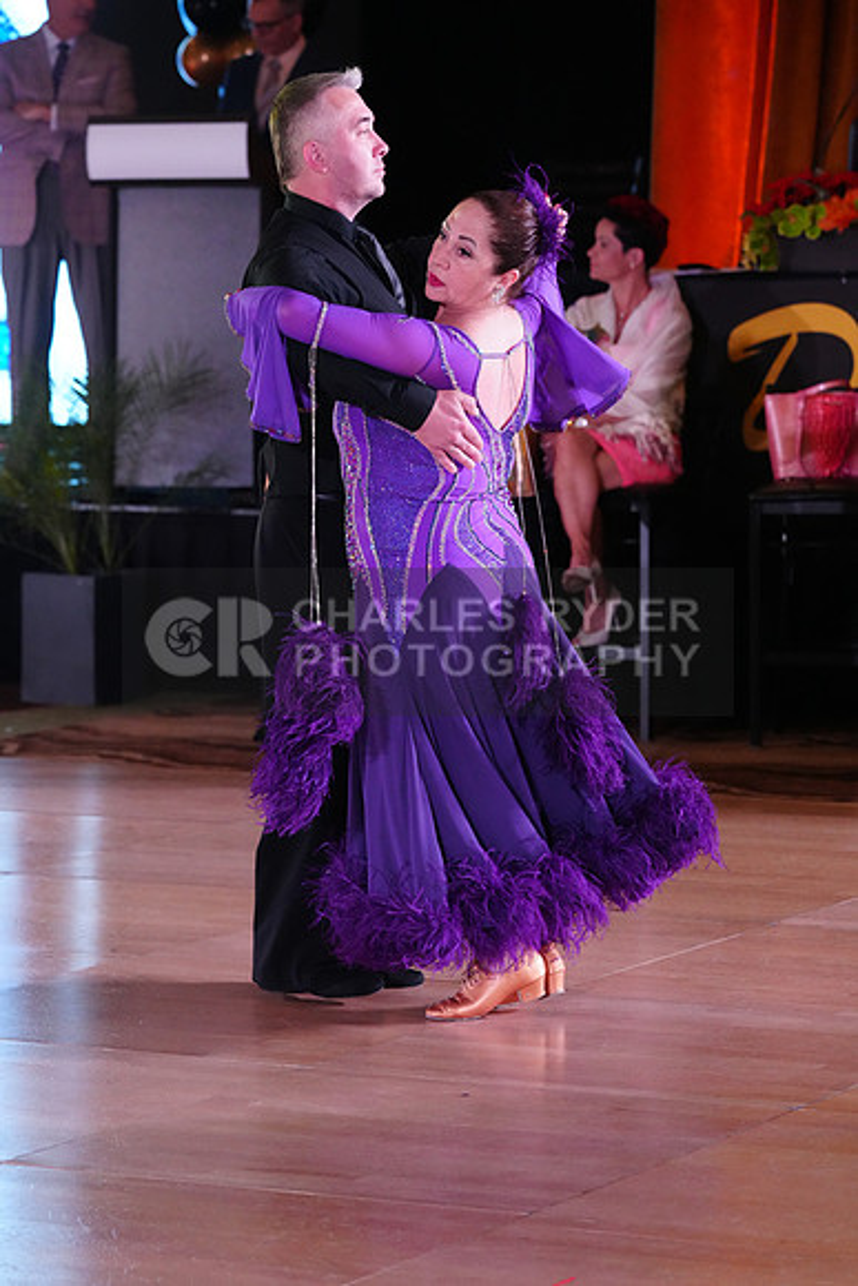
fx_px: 4823
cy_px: 643
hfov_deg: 10.2
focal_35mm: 135
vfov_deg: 15.2
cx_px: 429
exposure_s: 1/400
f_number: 5
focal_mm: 135
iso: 6400
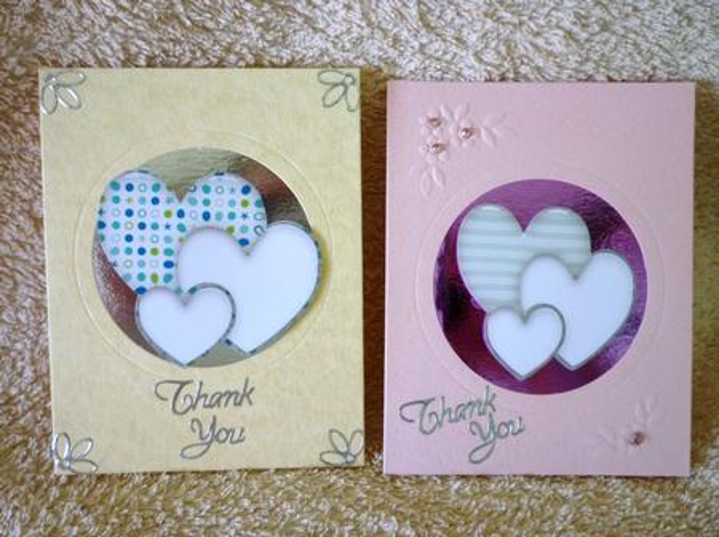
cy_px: 268
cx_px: 360
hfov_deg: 61.7
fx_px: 601
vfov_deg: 48.1
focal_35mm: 29
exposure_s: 1/30
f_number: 3.3
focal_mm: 5.2
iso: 200
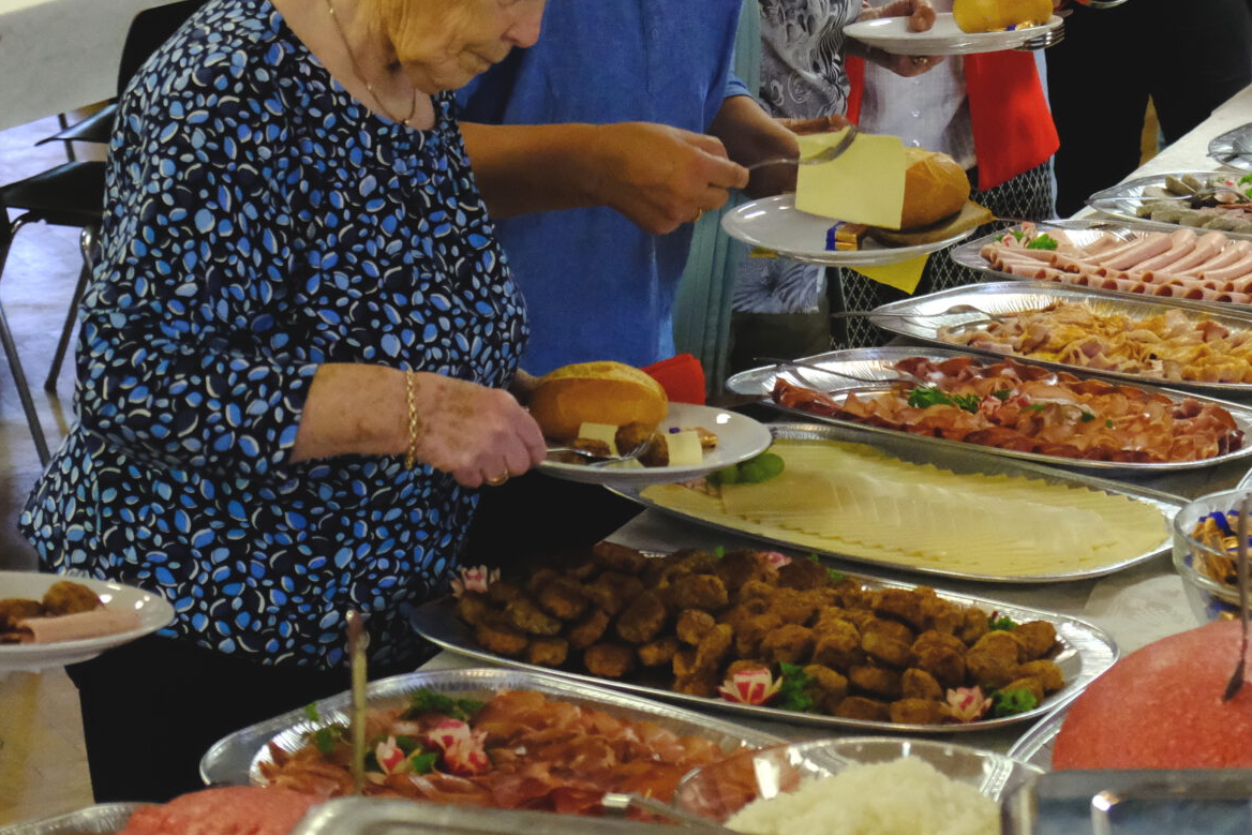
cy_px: 98
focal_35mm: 114
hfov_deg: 17.9
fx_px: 3965
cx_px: 846
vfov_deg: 11.9
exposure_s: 1/125
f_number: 4.3
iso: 6400
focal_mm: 34.5
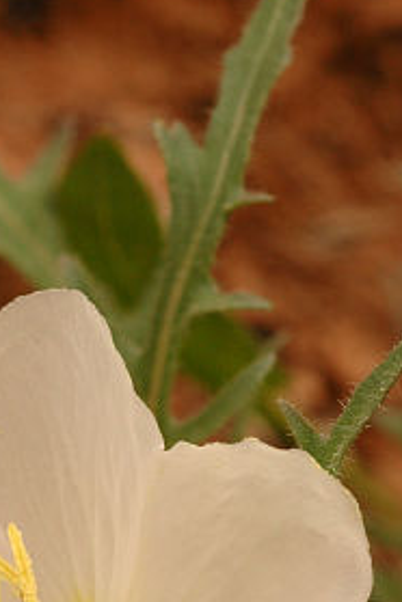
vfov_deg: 3.6
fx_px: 9446
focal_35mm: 564
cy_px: 723
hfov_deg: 2.4
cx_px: 27
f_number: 8
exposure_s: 1/80
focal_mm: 150
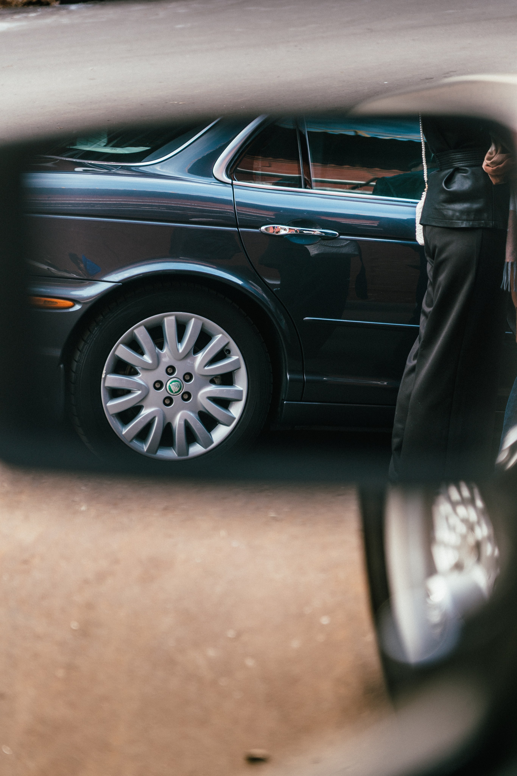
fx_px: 1507
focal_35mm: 70
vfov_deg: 28.8
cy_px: 388
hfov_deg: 19.5
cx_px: 258
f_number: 2.8
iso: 100
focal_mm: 70
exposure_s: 1/50
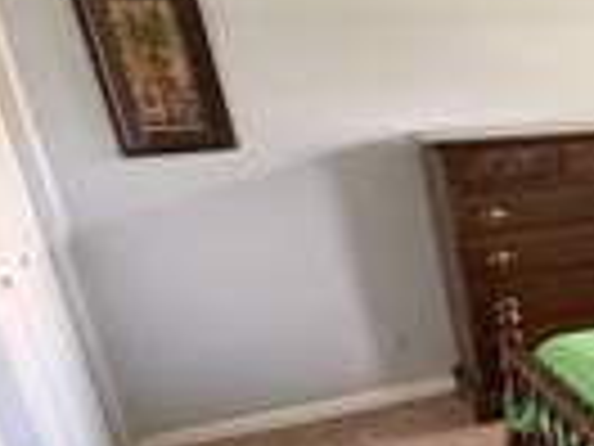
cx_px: 846
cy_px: 376
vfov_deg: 27.8
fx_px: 875
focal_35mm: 51
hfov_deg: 28.0
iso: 640
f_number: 2.2
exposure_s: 1/60
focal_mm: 2.22
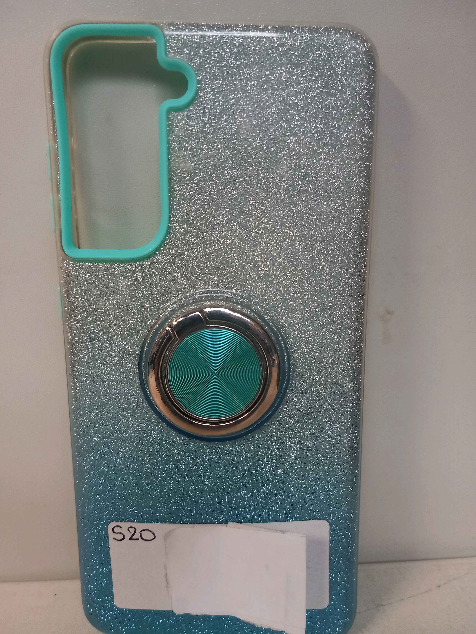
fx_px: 513
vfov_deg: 63.4
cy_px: 316
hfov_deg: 49.8
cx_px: 238
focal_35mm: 28
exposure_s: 1/33.3
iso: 250
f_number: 1.8
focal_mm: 4
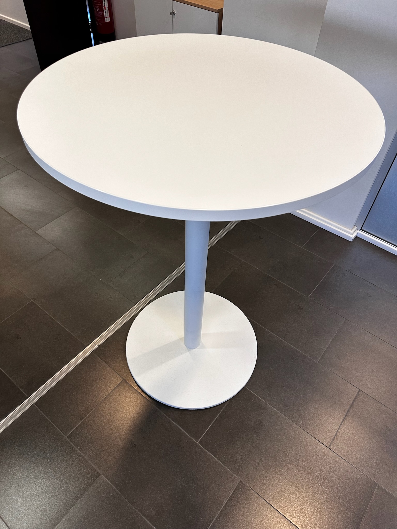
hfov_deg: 56.8
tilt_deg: -49.8
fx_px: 367
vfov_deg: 71.6
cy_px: 264
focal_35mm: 24
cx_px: 198
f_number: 1.78
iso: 160
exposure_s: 1/100
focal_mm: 6.86
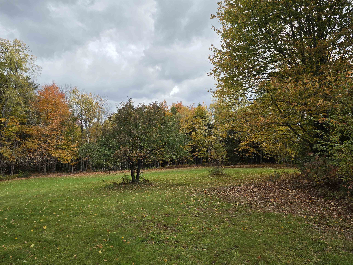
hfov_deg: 73.9
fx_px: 235
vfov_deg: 58.9
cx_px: 176
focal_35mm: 23
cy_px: 132
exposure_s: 1/2476
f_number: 1.7
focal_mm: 6.25
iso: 80
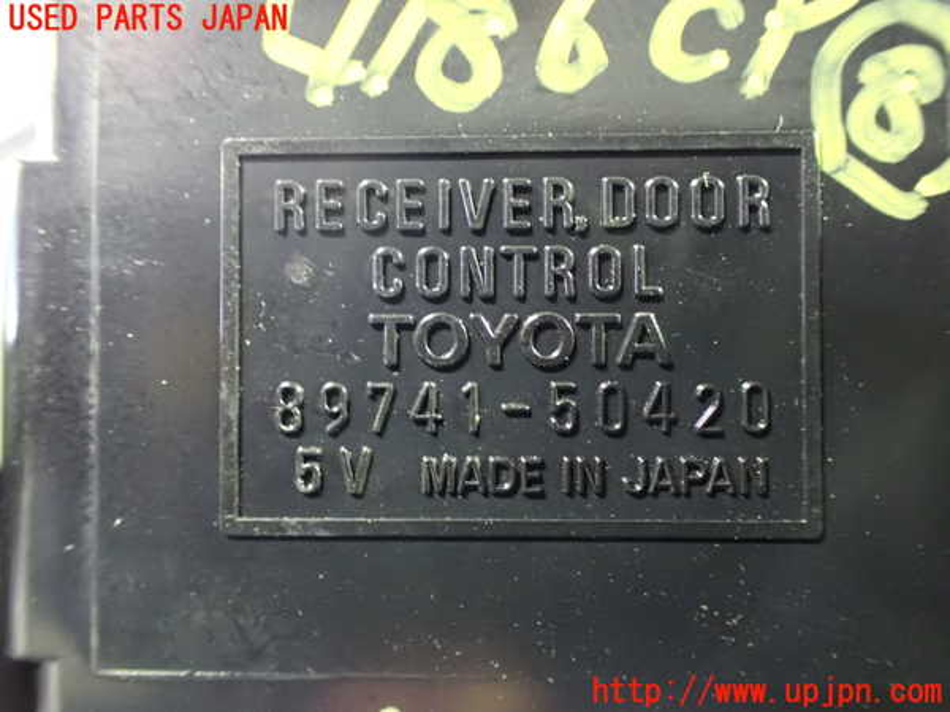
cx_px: 475
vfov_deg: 44.2
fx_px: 878
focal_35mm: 32
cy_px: 356
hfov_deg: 56.8
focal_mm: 5.79
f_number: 2.4
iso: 1600
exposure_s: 1/10
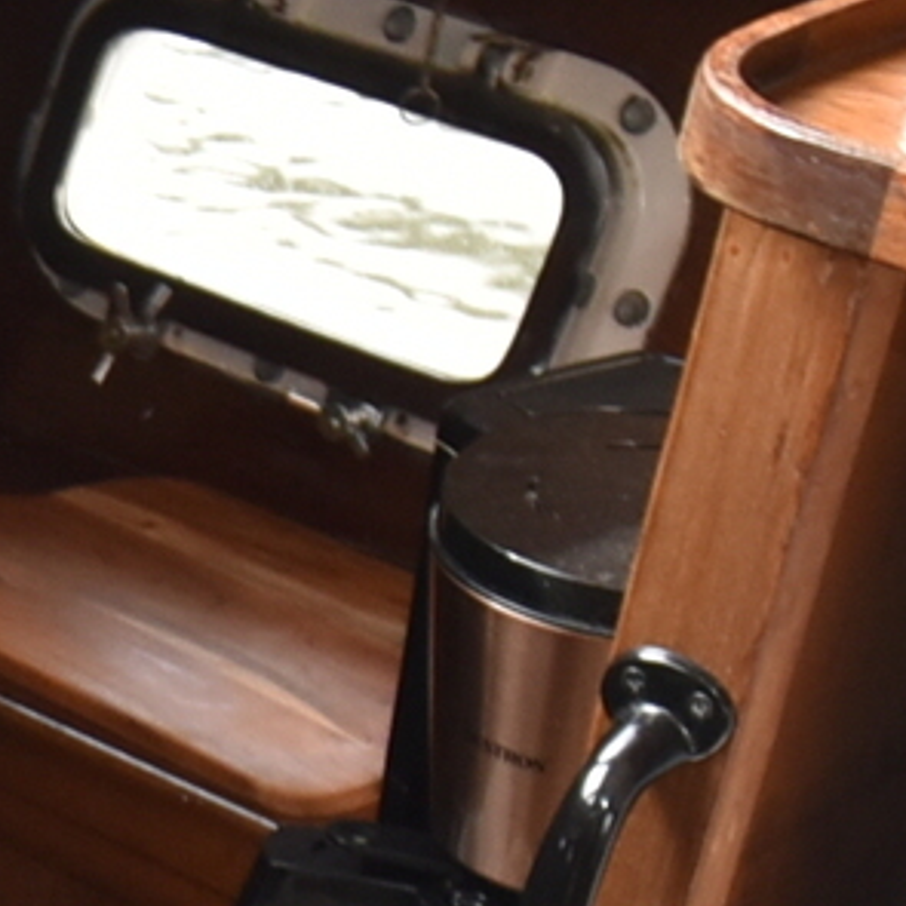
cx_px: -842
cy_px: 1076
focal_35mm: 108
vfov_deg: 15.6
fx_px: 3198
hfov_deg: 13.9
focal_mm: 10
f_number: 5.6
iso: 360
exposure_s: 1/125
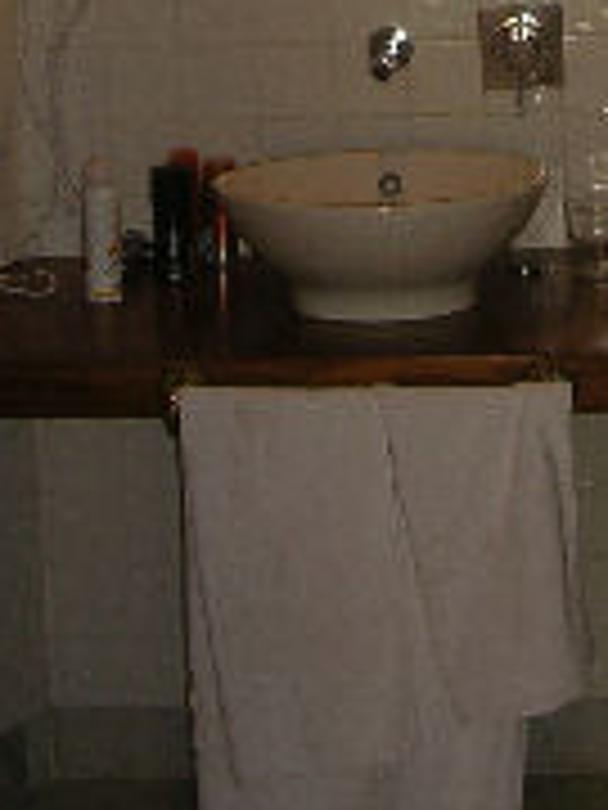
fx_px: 2529
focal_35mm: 108
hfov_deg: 13.6
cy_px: -266
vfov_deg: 17.1
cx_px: 558
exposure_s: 1/60.1
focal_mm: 5.8
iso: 50
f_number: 2.8
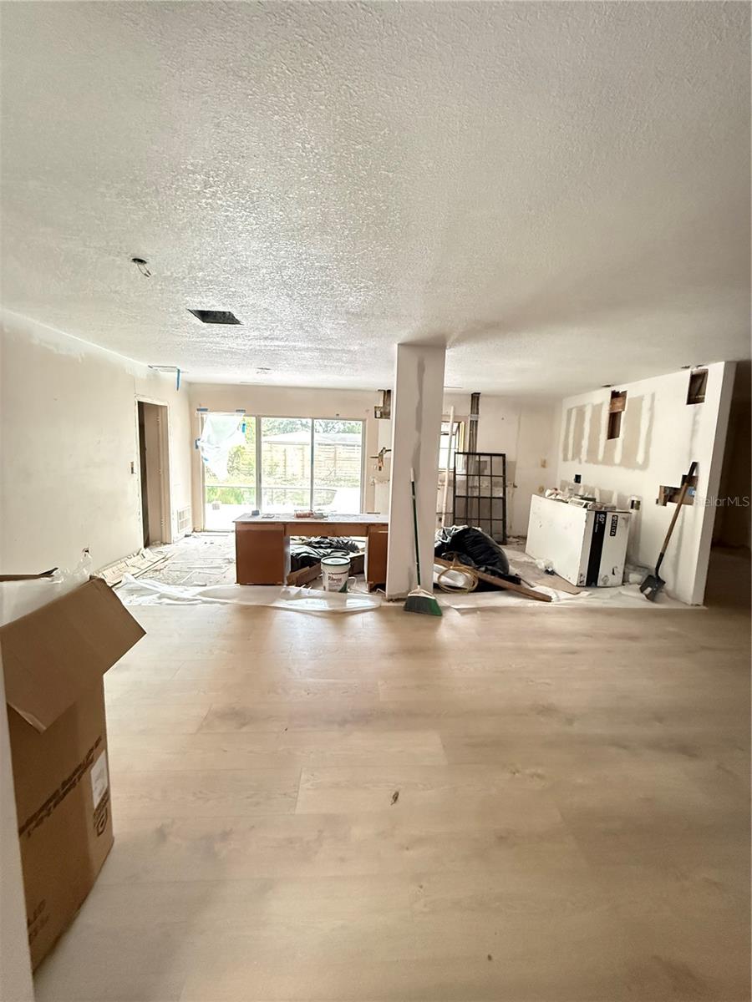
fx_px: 406
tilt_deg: -7.3
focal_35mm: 14
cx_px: 376
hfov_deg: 85.7
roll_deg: -2.1
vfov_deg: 102.1
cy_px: 501
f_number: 2.2
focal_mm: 2.22
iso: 1000
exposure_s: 1/60
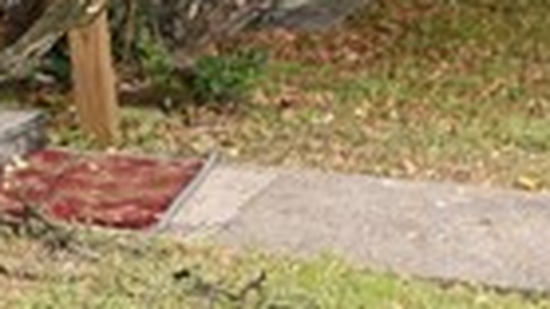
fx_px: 3586
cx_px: -1003
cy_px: -412
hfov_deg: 7.8
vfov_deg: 4.8
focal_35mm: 246
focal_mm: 30
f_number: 3.3
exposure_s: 1/180
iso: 140
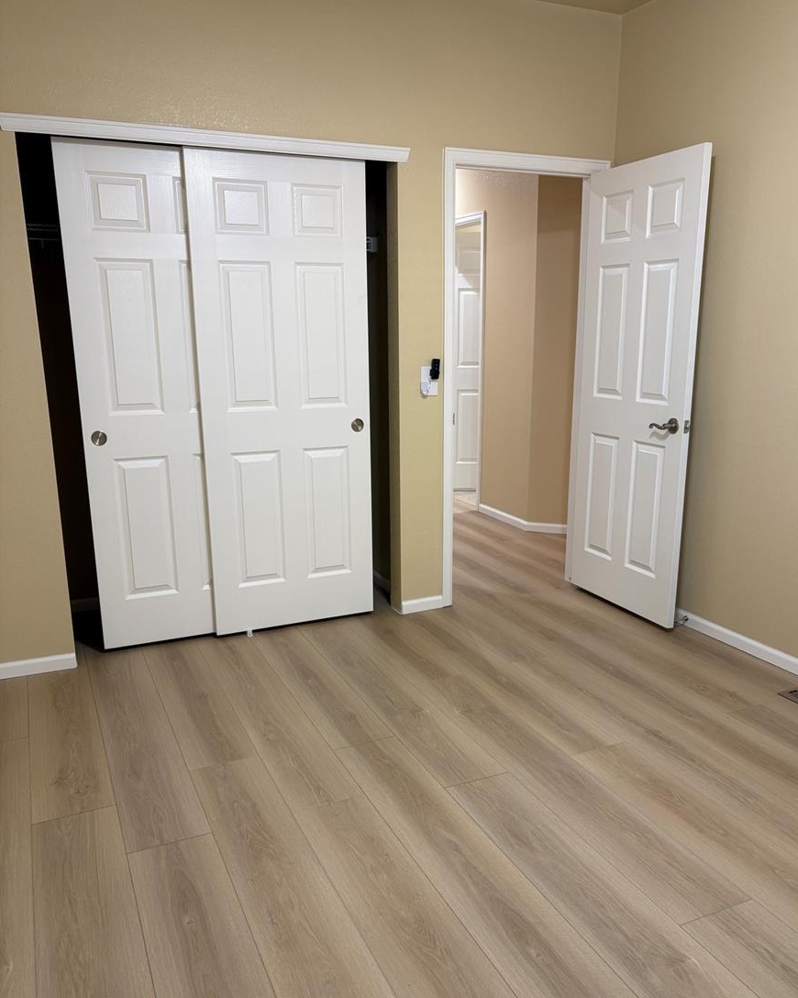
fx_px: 827
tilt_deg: -13.5
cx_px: 410
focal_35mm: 28
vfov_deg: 62.1
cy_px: 536
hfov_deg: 51.5
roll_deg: -0.1
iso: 100
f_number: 1.6
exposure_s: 1/60
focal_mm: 5.96
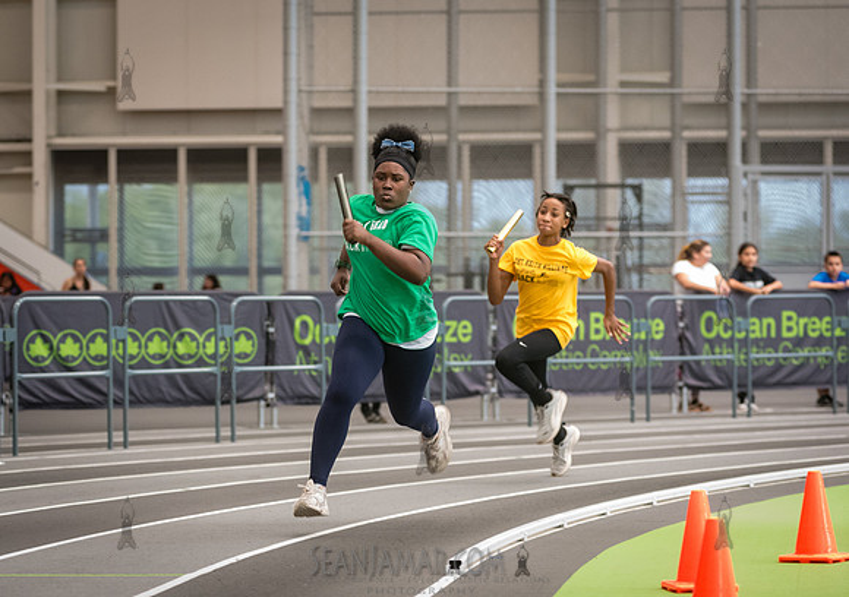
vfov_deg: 10.2
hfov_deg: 14.5
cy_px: 314
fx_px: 3331
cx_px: 375
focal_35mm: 139
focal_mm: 120
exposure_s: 1/320
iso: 6400
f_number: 4
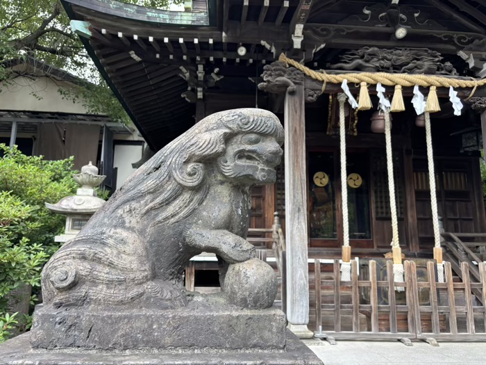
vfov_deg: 53.1
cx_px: 243
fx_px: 365
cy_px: 182
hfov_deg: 67.3
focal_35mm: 26
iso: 40
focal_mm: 5.96
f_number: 1.6
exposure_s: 1/153
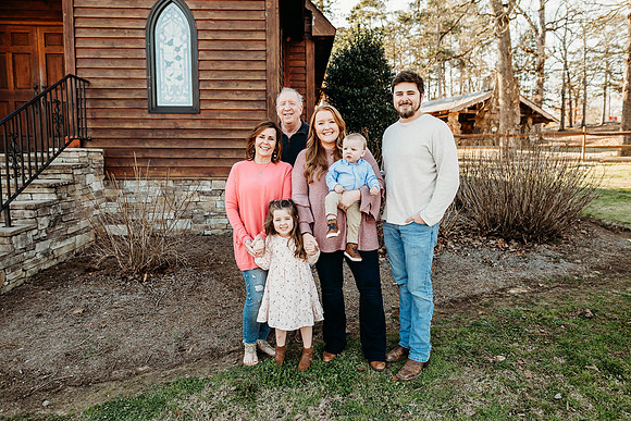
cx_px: 316
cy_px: 210
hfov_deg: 73.7
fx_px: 421
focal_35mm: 24
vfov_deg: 53.2
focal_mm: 24
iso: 250
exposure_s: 1/320
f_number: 2.8
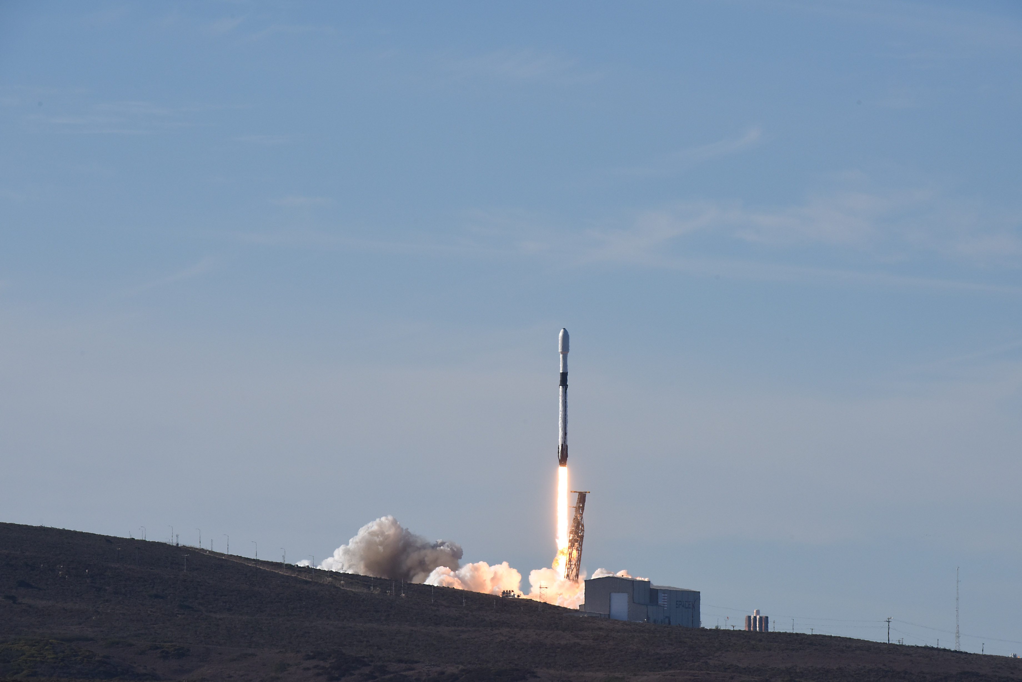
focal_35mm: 330
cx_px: 511
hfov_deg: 6.2
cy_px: 341
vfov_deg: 4.2
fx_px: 9371
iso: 1000
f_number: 13
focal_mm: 330
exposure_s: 1/1600
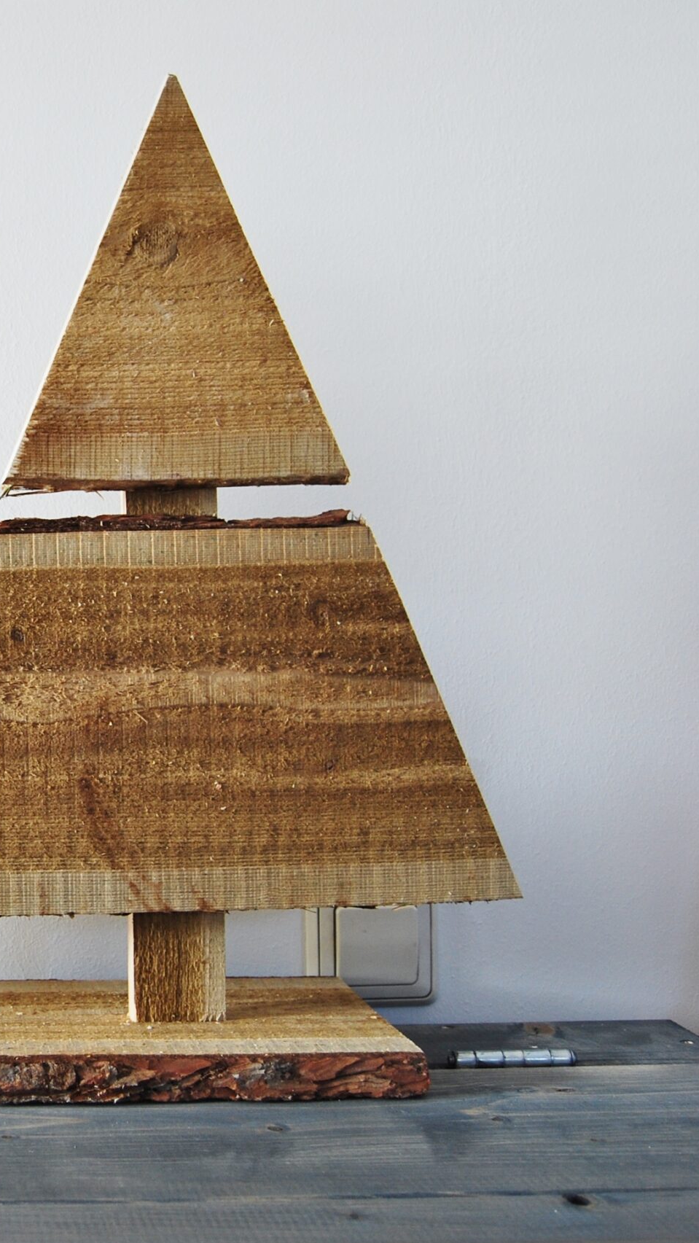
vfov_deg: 39.9
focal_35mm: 52
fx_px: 1714
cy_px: 626
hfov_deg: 21.3
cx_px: -162
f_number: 3.8
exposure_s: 1/30
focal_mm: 22
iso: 250
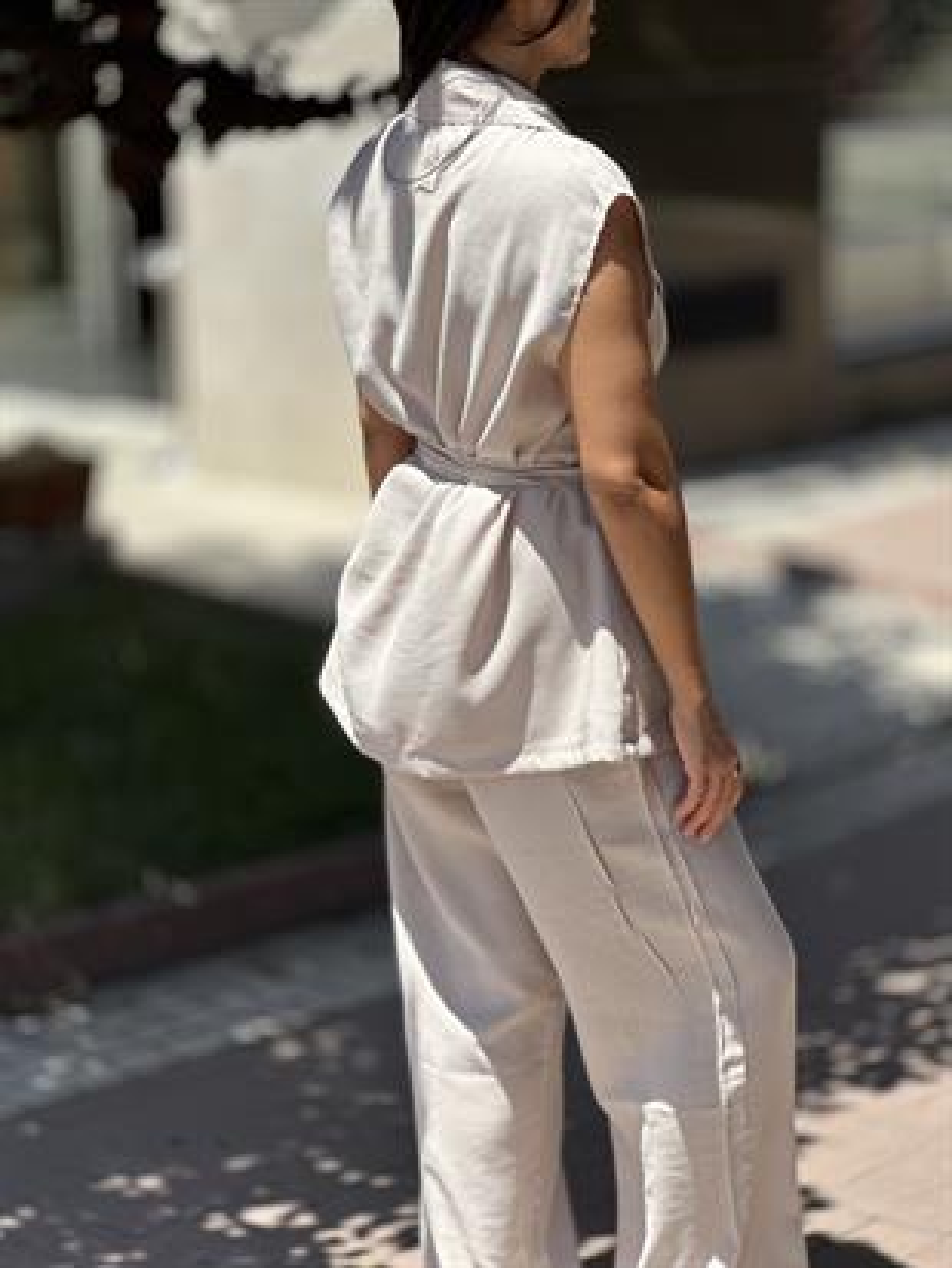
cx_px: 476
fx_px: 2822
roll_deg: +0.7
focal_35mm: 77
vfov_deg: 25.3
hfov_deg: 19.1
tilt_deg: -13.9
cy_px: 634
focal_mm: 9
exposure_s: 1/797
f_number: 2.8
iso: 32
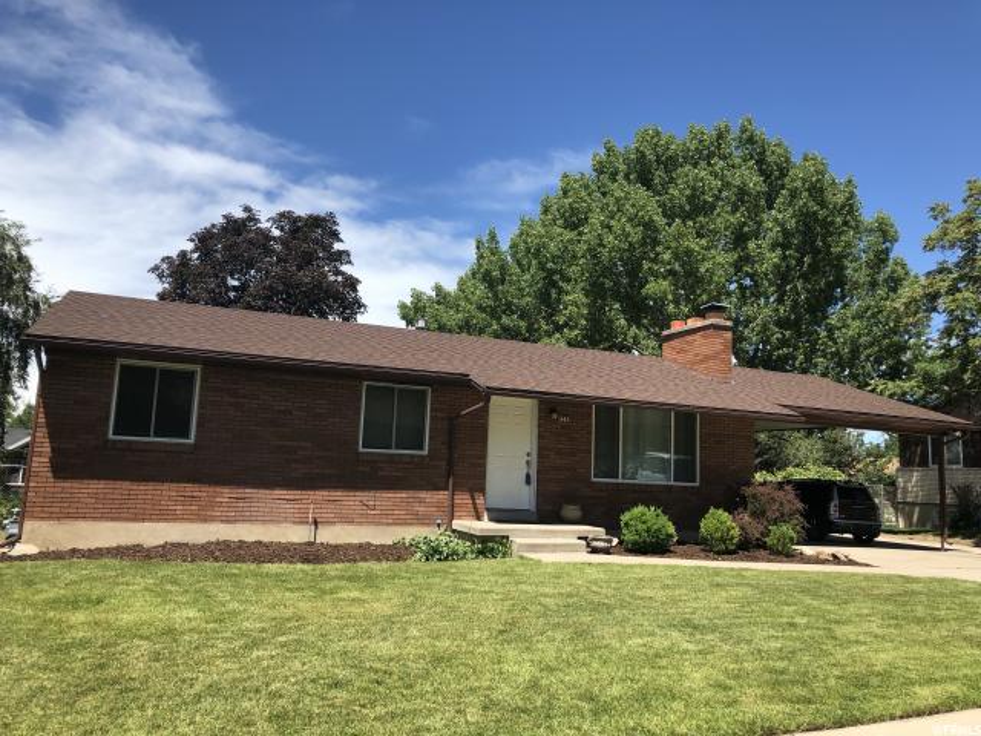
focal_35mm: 28
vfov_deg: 49.7
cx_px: 490
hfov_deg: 63.4
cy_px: 368
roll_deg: -2.6
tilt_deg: +7.6
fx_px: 794
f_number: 1.8
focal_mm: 3.99
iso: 20
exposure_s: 1/1312
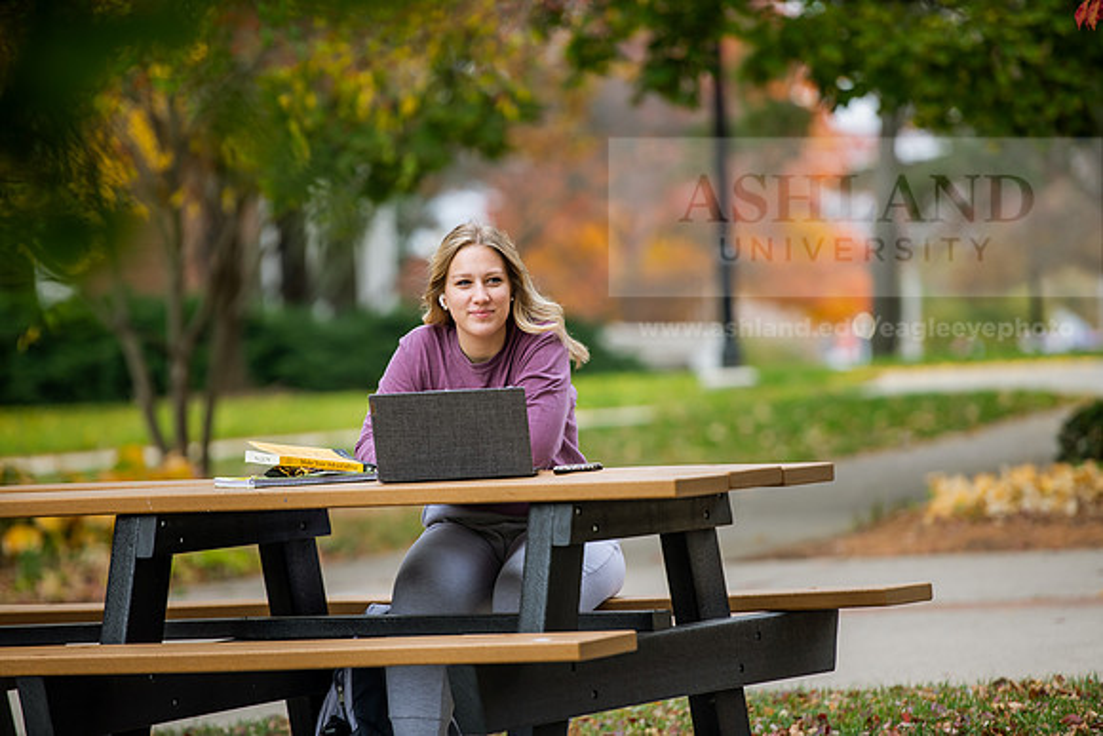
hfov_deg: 10.5
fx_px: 5976
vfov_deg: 7.0
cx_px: 552
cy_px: 368
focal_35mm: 195
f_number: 3.2
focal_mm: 195
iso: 160
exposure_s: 1/320
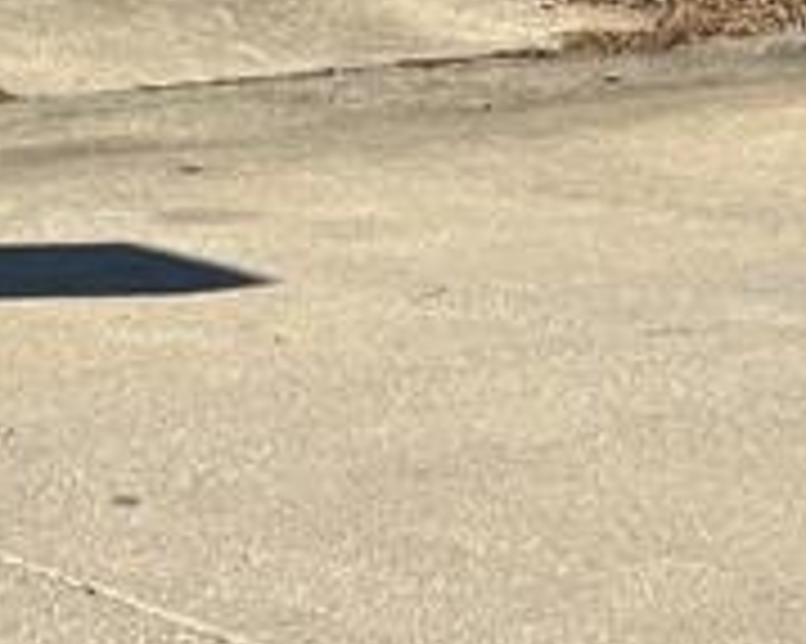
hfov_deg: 13.0
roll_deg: -3.4
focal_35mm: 145
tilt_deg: +9.4
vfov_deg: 9.5
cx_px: -122
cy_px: -869
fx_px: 3457
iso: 50
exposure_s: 1/1848
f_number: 1.6
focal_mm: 5.96
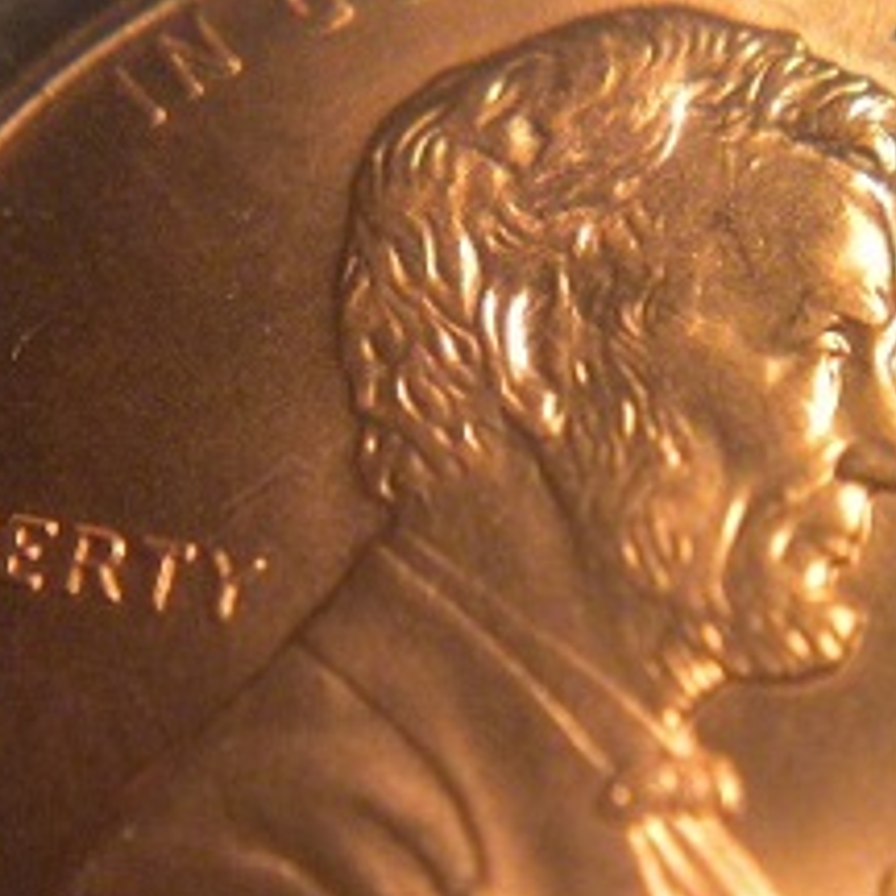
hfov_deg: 21.6
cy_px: 593
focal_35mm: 80
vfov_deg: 21.6
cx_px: 500
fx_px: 2343
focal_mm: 6.3
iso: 310
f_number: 3.1
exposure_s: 1/60
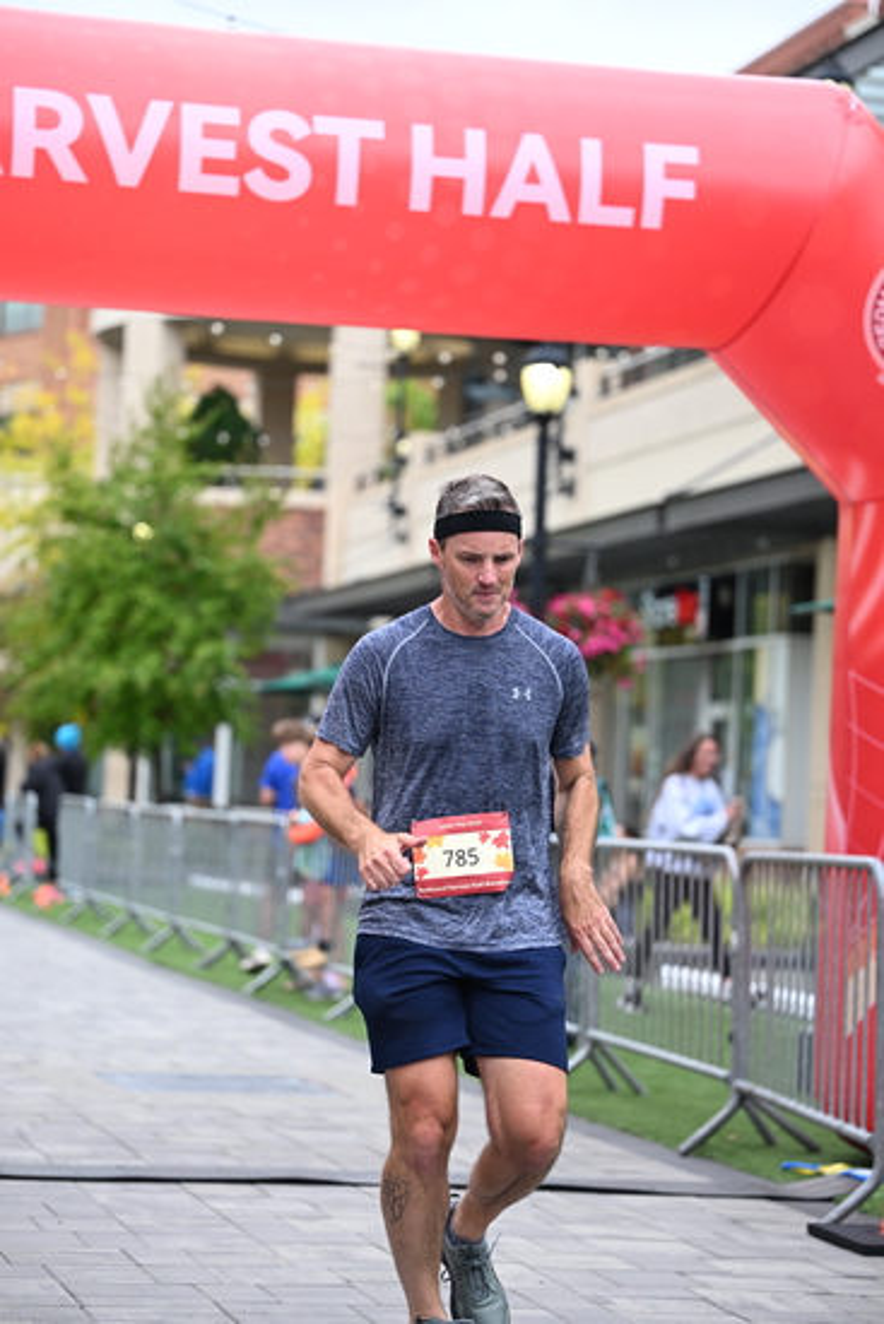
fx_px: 3239
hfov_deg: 15.5
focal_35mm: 88
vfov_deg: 23.1
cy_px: 662
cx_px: 442
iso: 640
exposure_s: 1/2000
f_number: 2.8
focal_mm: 88
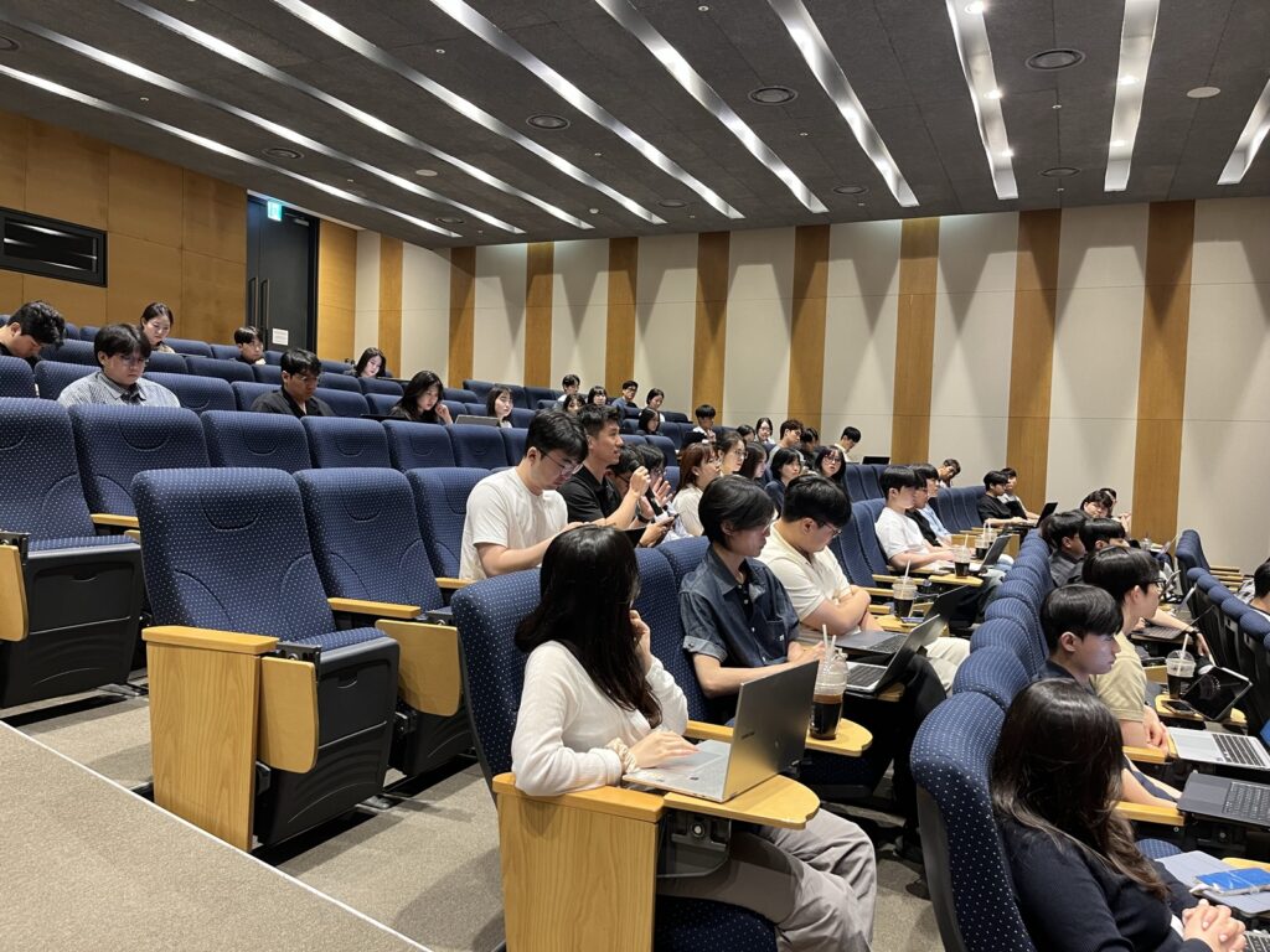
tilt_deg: -2.7
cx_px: 635
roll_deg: -1.0
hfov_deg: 67.3
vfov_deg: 53.1
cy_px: 476
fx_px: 954
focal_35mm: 26
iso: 200
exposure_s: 1/60
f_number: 1.6
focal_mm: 5.1
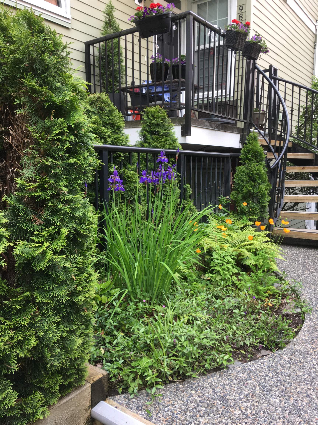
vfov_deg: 61.7
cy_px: 212
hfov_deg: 48.2
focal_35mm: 29
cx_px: 159
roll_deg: -0.5
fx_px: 355
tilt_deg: -5.8
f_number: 2.2
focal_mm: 4.15
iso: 40
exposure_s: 1/120
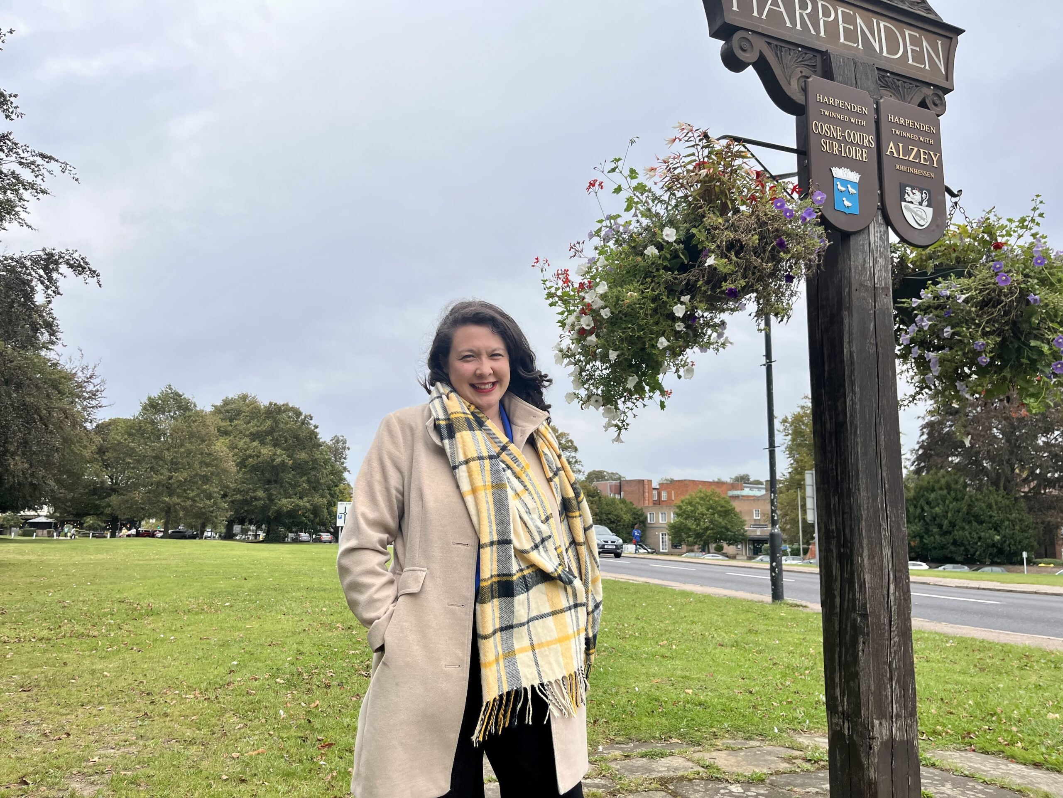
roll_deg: +0.5
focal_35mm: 26
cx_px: 532
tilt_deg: +8.4
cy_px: 399
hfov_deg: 67.3
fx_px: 798
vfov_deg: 53.1
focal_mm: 5.1
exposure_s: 1/1580
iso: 50
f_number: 1.6
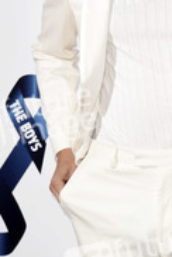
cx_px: 178
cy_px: 52
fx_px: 1885
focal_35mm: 263
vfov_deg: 7.8
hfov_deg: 5.2
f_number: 7.1
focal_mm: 120
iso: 640
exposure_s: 1/250
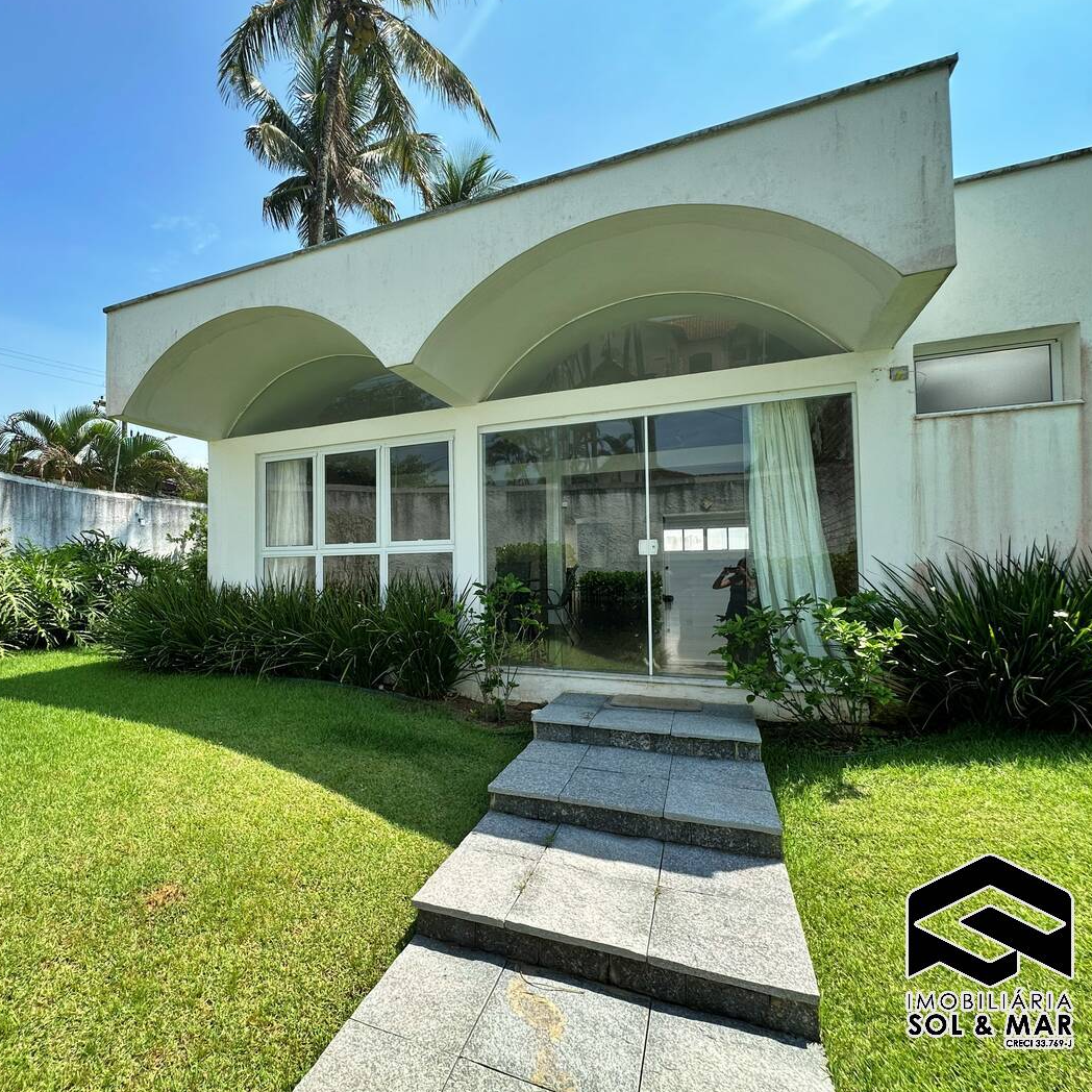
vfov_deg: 84.0
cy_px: 550
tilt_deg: +2.1
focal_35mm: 17
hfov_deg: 83.0
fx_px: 607
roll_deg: +0.4
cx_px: 438
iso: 40
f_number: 2.2
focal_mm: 2.22
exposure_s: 1/774
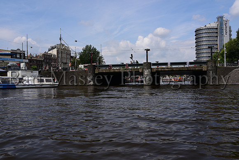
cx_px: 120
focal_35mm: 28
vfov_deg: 46.4
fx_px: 186
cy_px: 80
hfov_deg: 65.5
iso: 90
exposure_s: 1/320
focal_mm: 28
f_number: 9
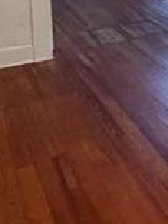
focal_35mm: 69
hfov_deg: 18.4
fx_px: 446
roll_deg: -0.8
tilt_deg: -9.7
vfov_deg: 25.7
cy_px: -32
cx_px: 266
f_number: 2.2
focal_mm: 2.22
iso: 400
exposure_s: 1/60
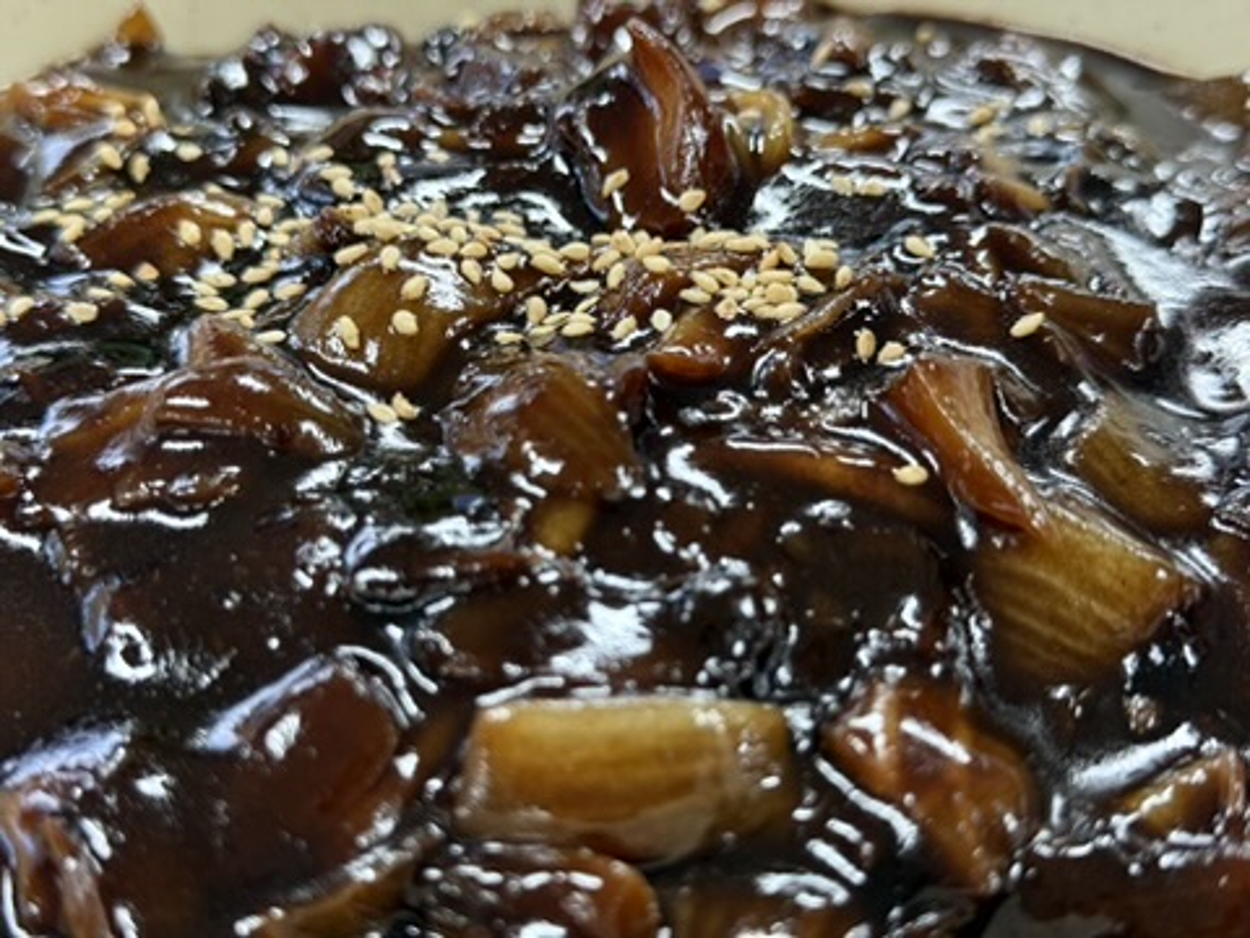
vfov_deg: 30.3
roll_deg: -1.5
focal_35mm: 48
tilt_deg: -36.8
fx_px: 1733
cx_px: 625
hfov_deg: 39.7
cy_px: 469
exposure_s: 1/40
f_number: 1.78
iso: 200
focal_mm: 6.76
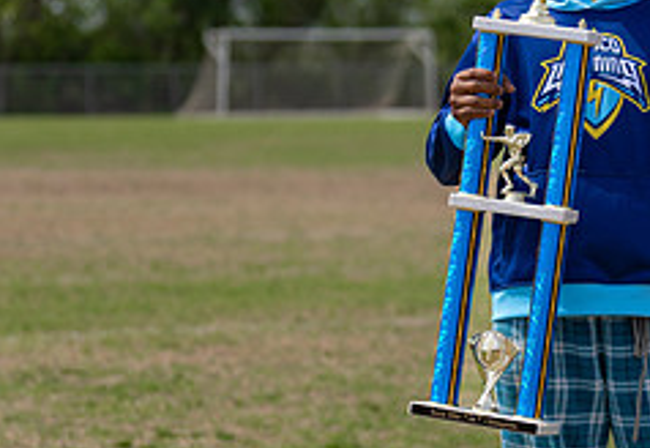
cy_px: 290
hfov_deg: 9.8
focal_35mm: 206
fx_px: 3758
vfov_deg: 6.8
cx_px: 636
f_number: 2.8
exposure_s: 1/2500
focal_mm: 70
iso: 100
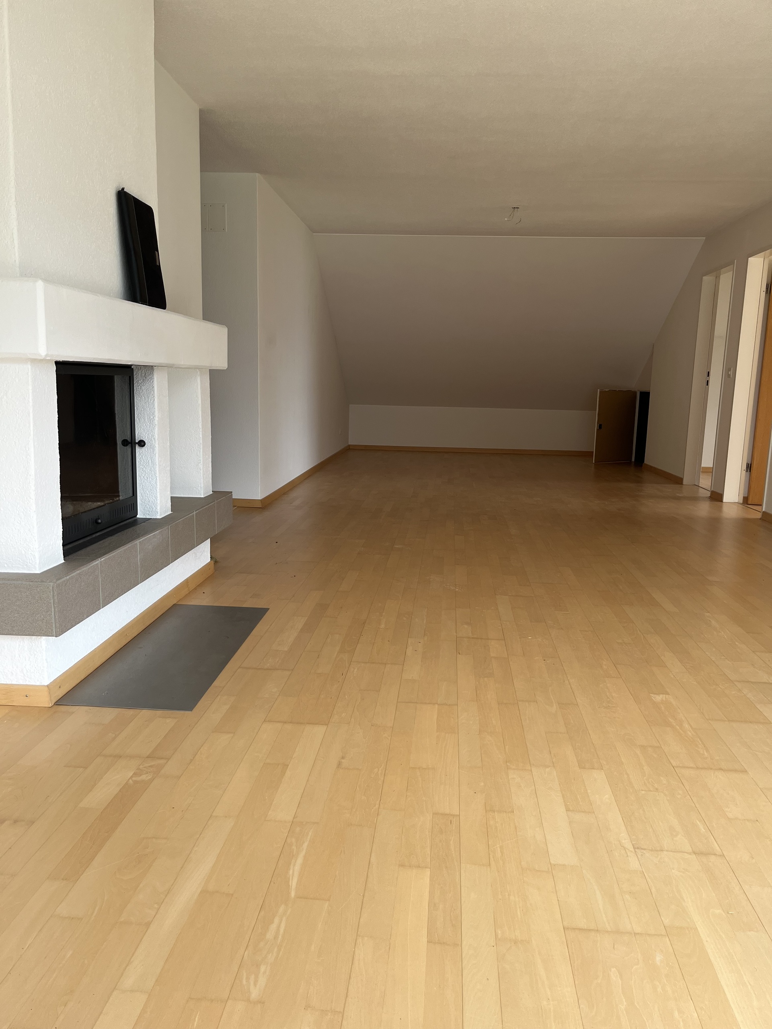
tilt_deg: -9.7
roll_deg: -1.2
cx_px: 386
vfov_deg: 67.3
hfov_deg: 53.1
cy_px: 514
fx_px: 773
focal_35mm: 26
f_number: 1.6
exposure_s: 1/122
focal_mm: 5.1
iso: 64
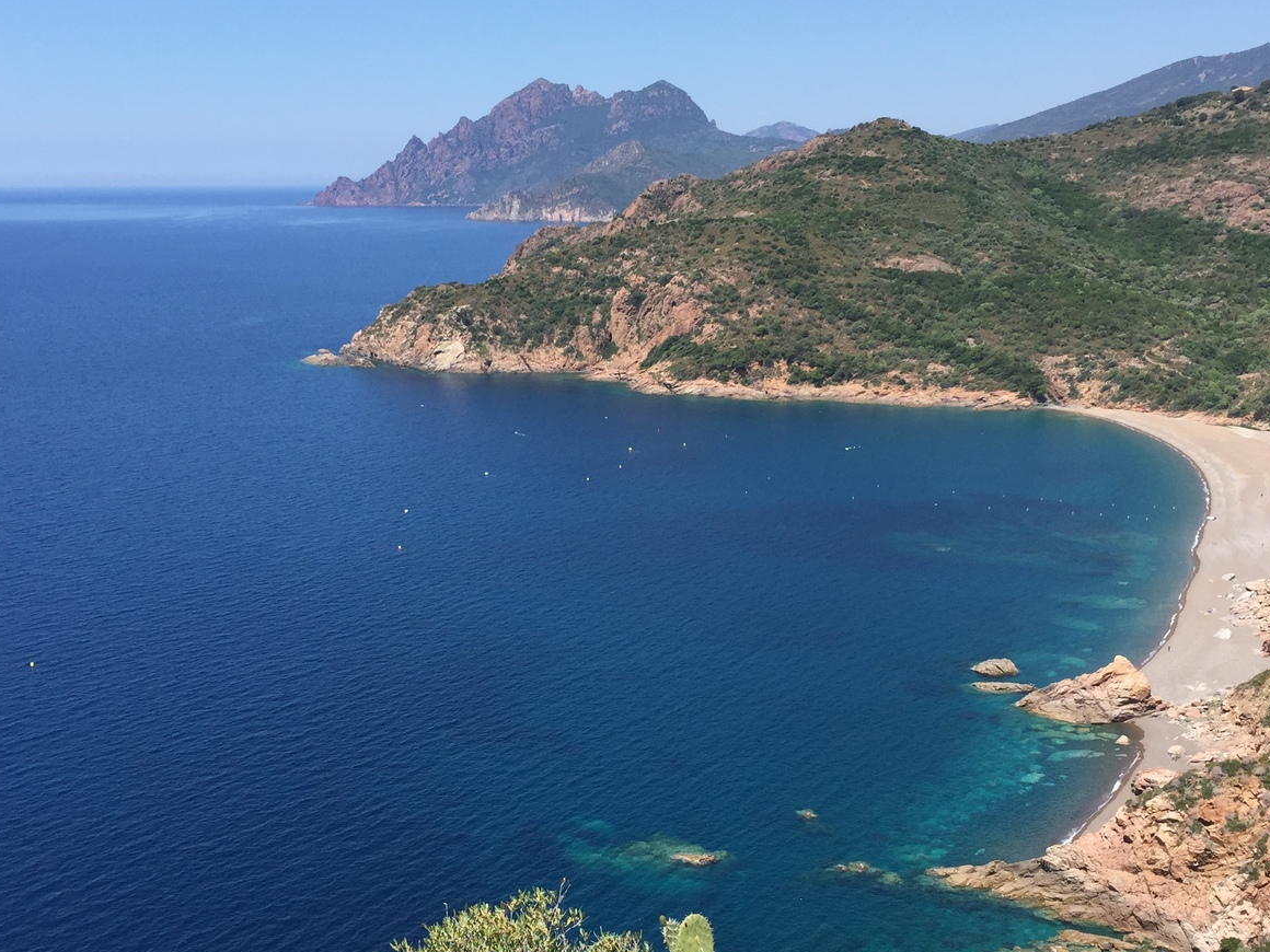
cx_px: 617
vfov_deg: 35.9
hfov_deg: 46.8
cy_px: 548
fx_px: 1468
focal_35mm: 40
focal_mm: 4.15
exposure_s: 1/1721
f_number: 2.2
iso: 32
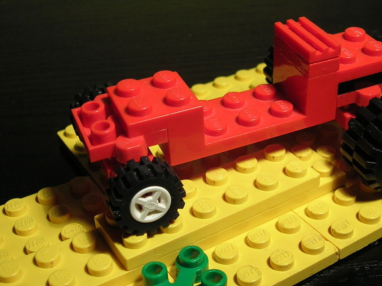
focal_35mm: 54
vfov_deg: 27.0
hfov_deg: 35.4
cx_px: 238
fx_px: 595
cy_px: 134
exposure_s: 1/54.4
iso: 50
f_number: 2.9
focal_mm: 5.7
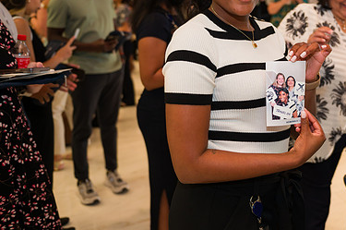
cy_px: 68
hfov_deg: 40.0
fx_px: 461
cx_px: 261
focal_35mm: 48
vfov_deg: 27.7
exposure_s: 1/200
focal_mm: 31
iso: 320
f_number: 3.2
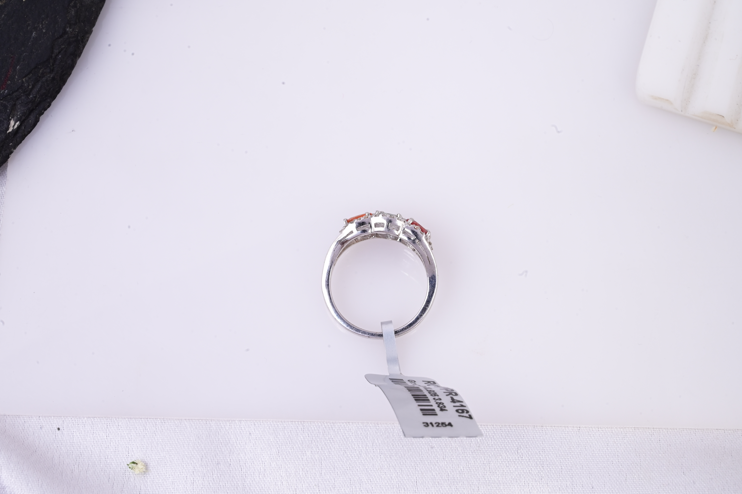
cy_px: 247
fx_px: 1442
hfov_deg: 28.9
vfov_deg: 19.4
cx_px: 371
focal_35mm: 70
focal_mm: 70
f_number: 20
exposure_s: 1/80
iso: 640
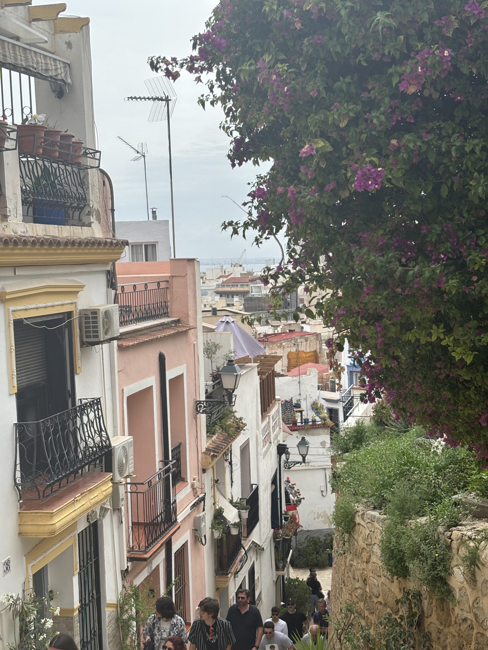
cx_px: 244
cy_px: 325
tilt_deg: -4.9
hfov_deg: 28.0
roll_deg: +1.5
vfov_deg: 36.8
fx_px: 977
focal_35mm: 52
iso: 40
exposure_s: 1/2062
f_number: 1.6
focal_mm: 5.96
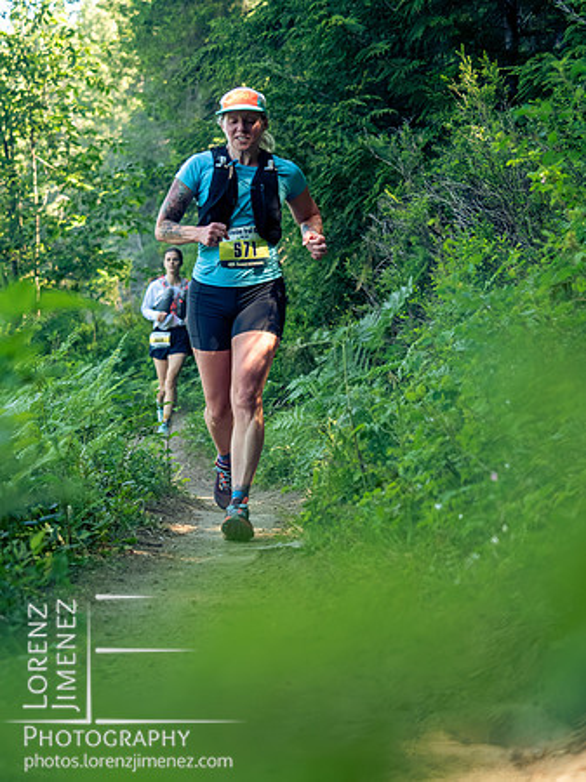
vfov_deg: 19.6
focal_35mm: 100
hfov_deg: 14.8
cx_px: 293
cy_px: 391
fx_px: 2259
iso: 2500
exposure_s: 1/1000
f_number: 2.8
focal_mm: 50
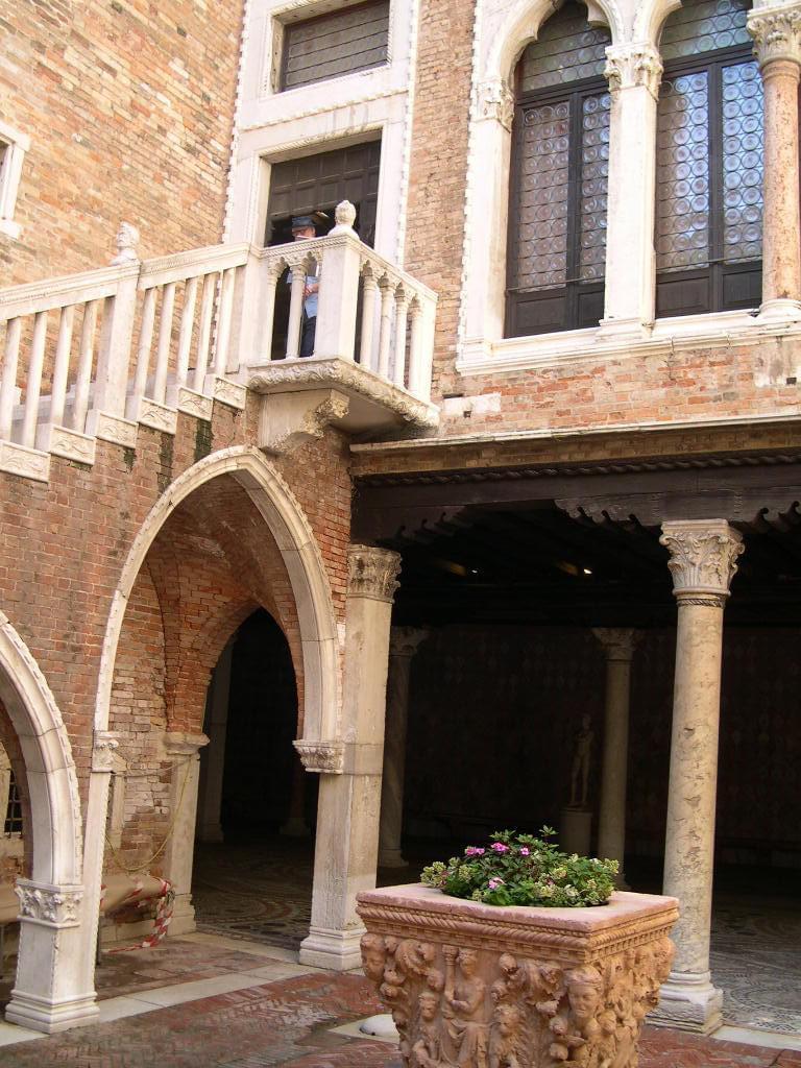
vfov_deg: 49.0
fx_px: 1172
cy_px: 534
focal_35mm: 38
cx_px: 400
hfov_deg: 37.7
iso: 100
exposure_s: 1/93.2
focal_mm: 8
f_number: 2.8
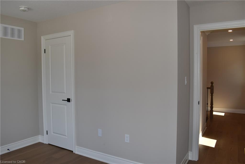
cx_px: 122
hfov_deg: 67.4
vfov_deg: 47.9
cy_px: 82
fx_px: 184
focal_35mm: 27
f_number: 7.1
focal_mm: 18
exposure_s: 1/125
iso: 200
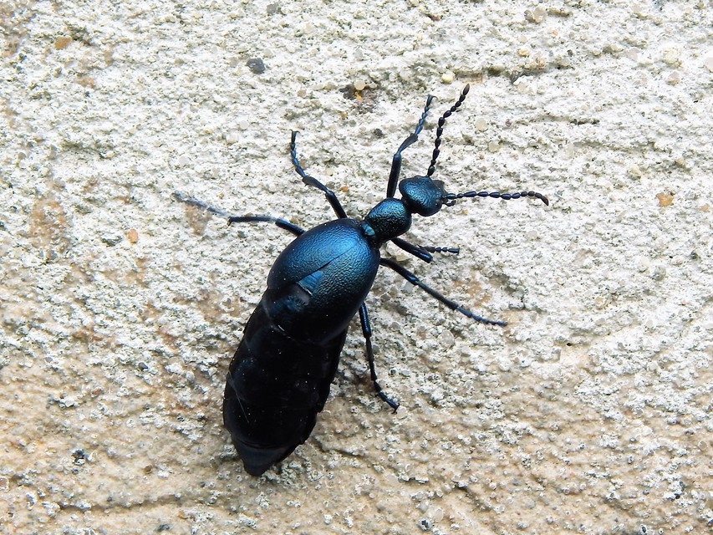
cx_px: 356
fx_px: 1545
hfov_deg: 26.0
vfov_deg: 19.6
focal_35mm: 75
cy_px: 268
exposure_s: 1/100
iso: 125
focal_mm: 13.5
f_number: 4.2
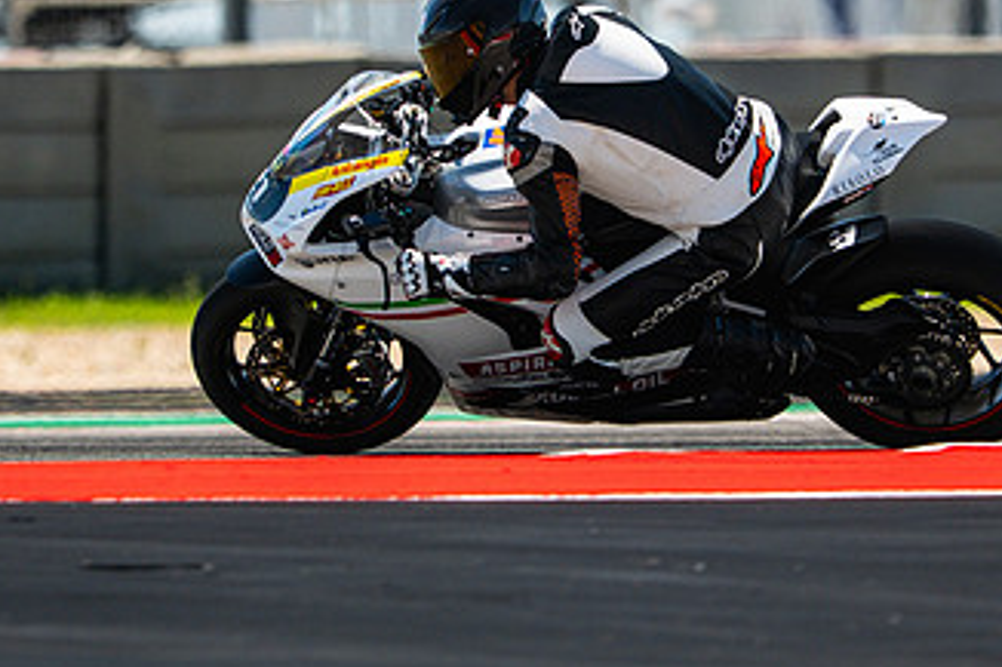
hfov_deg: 2.5
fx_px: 22533
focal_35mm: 810
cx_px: 639
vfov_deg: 1.7
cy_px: 346
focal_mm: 280
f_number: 2.8
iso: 400
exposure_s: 1/2000
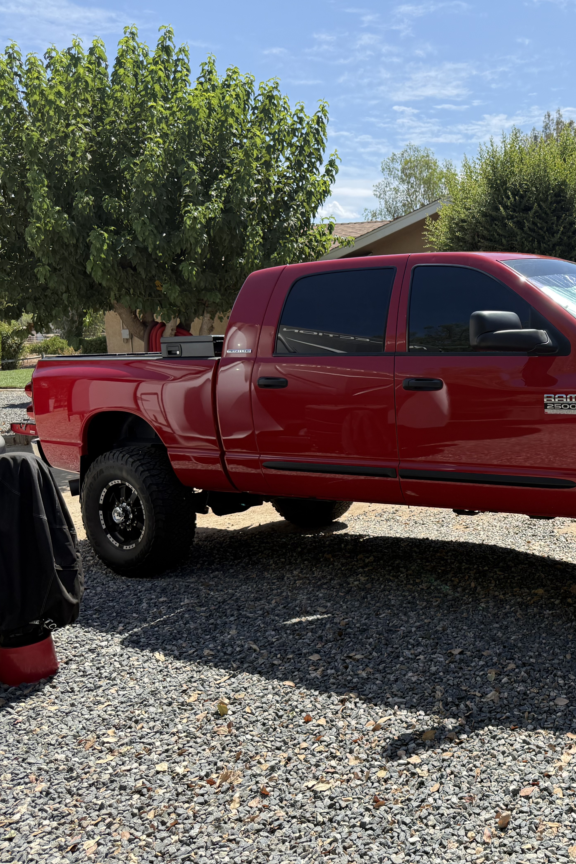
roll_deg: +0.7
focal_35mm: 34
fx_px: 816
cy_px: 440
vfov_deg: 55.8
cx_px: 503
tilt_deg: -8.2
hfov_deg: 36.8
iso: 100
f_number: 1.78
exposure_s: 1/3279
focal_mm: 6.76
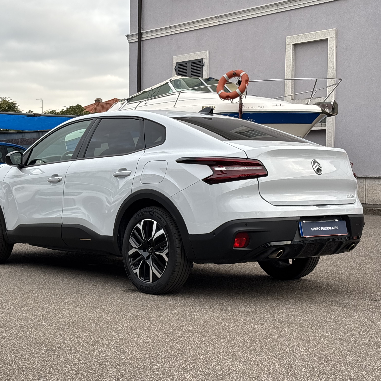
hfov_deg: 27.7
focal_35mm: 62
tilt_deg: -1.3
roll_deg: -0.1
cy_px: 189
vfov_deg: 27.7
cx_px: 153
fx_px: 772
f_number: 1.6
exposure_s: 1/121
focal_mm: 5.96
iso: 25
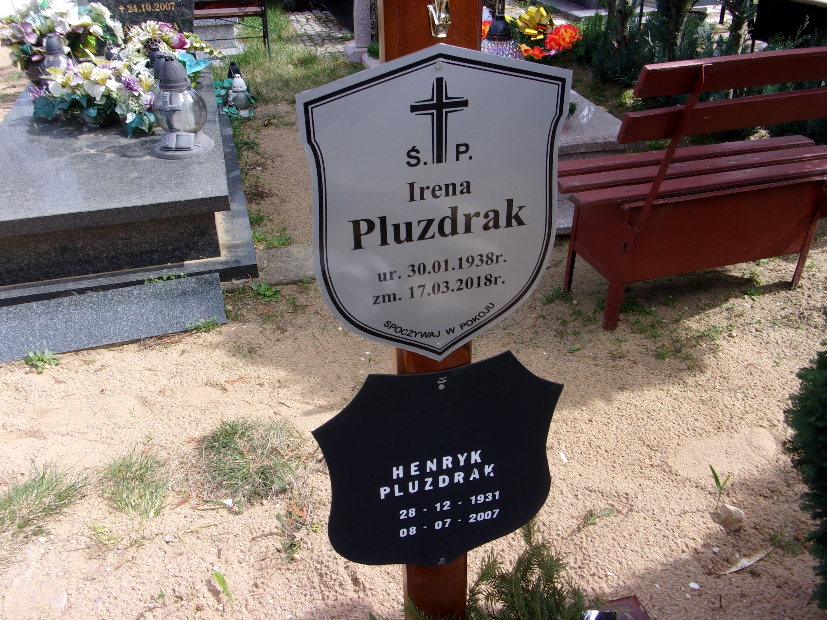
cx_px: 414
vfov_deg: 49.7
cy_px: 310
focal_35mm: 28
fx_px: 669
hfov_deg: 63.4
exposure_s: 1/40
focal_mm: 5.1
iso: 80
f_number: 10.8
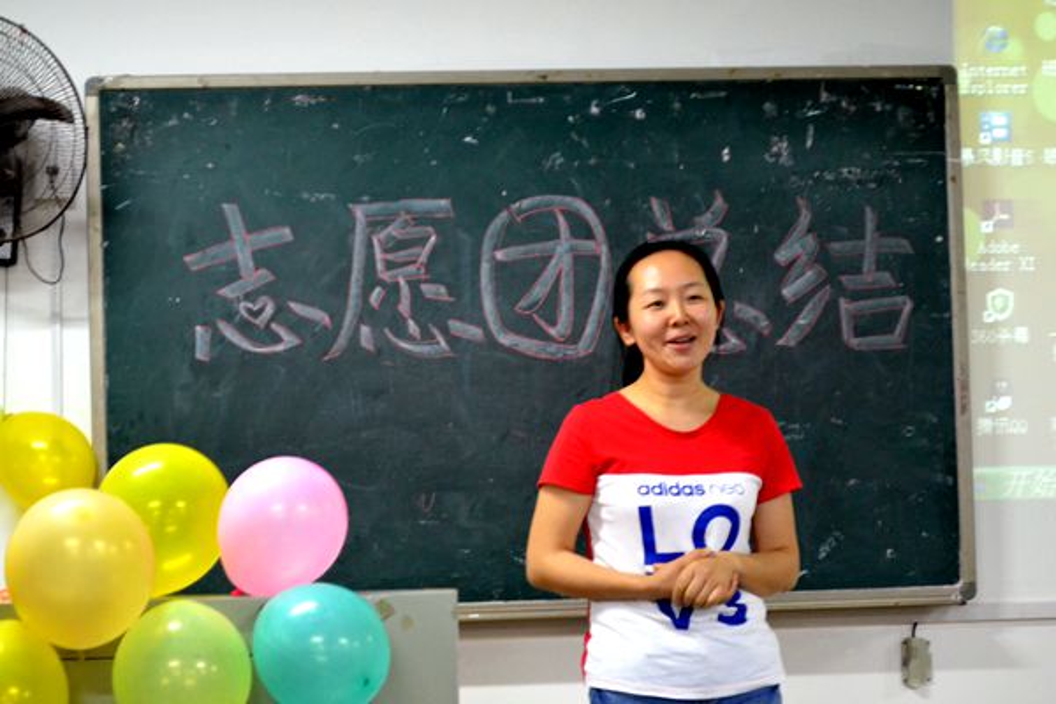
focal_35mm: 82
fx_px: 2420
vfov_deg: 16.6
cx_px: 528
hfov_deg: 24.6
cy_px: 352
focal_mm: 55
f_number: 5.6
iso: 3200
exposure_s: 1/30
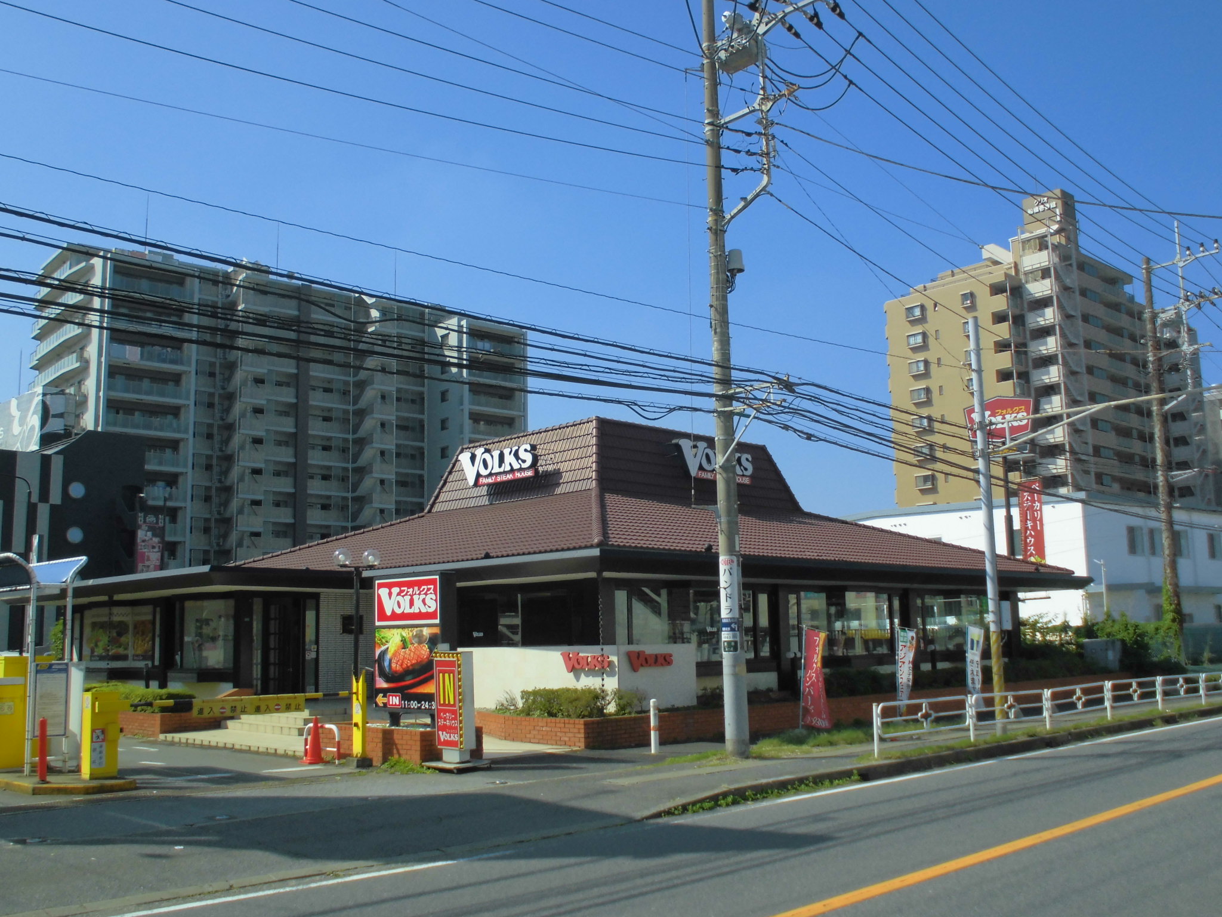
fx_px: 1200
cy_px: 458
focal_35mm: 34
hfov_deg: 54.0
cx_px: 611
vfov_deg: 41.8
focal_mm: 6.1
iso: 100
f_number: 4
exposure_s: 1/640
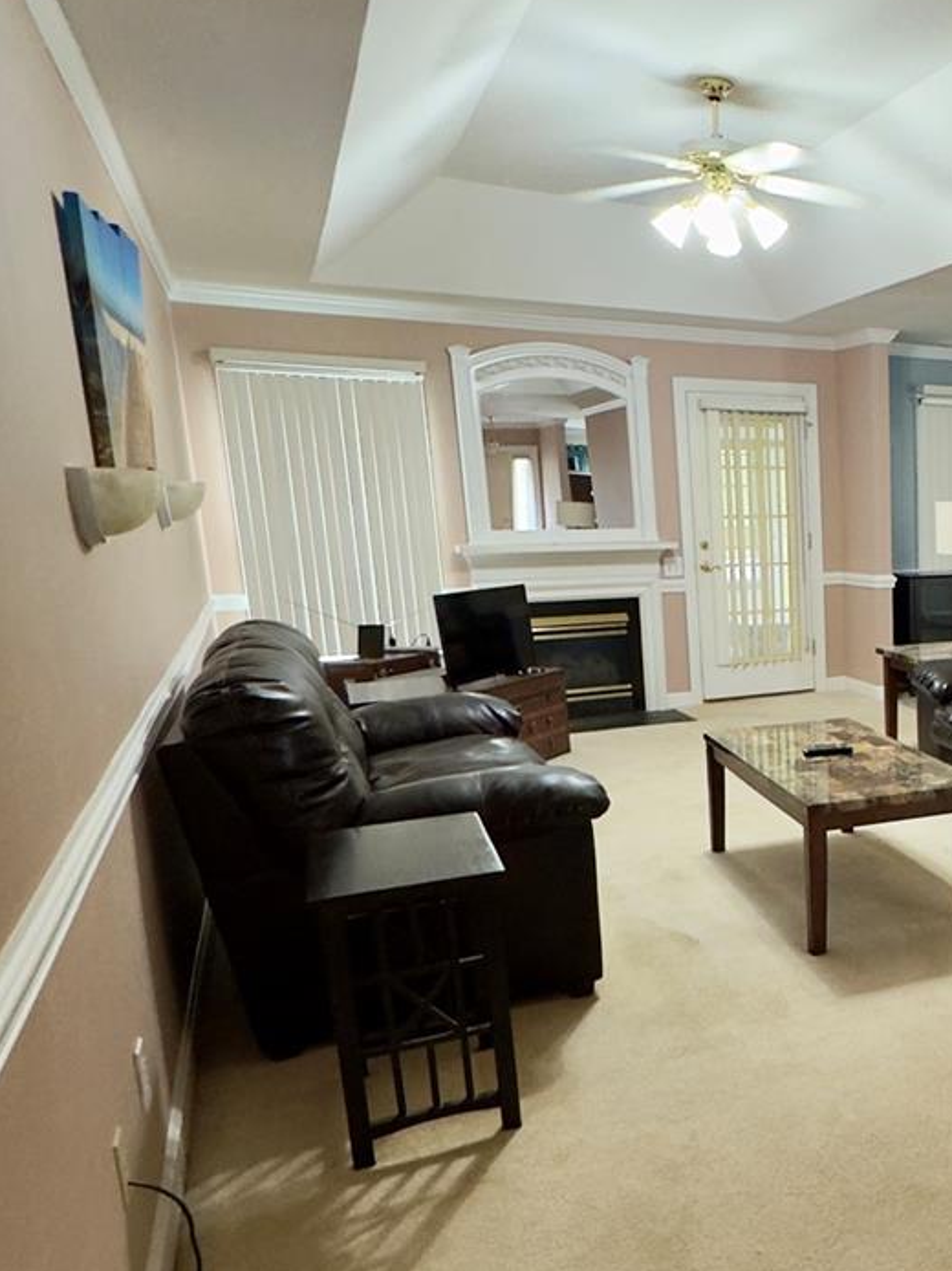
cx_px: 992
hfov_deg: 39.1
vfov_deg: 58.1
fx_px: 1137
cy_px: 736
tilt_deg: -12.3
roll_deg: -0.5
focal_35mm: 31
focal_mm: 2.22
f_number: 2.2
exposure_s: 1/60
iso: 640
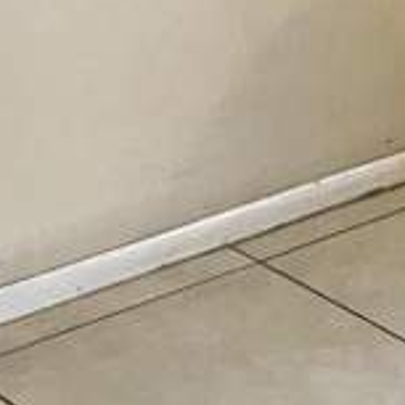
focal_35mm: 173
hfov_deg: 10.1
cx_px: 352
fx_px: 2290
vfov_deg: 10.0
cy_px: -40
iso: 320
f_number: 1.8
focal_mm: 3.99
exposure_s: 1/40
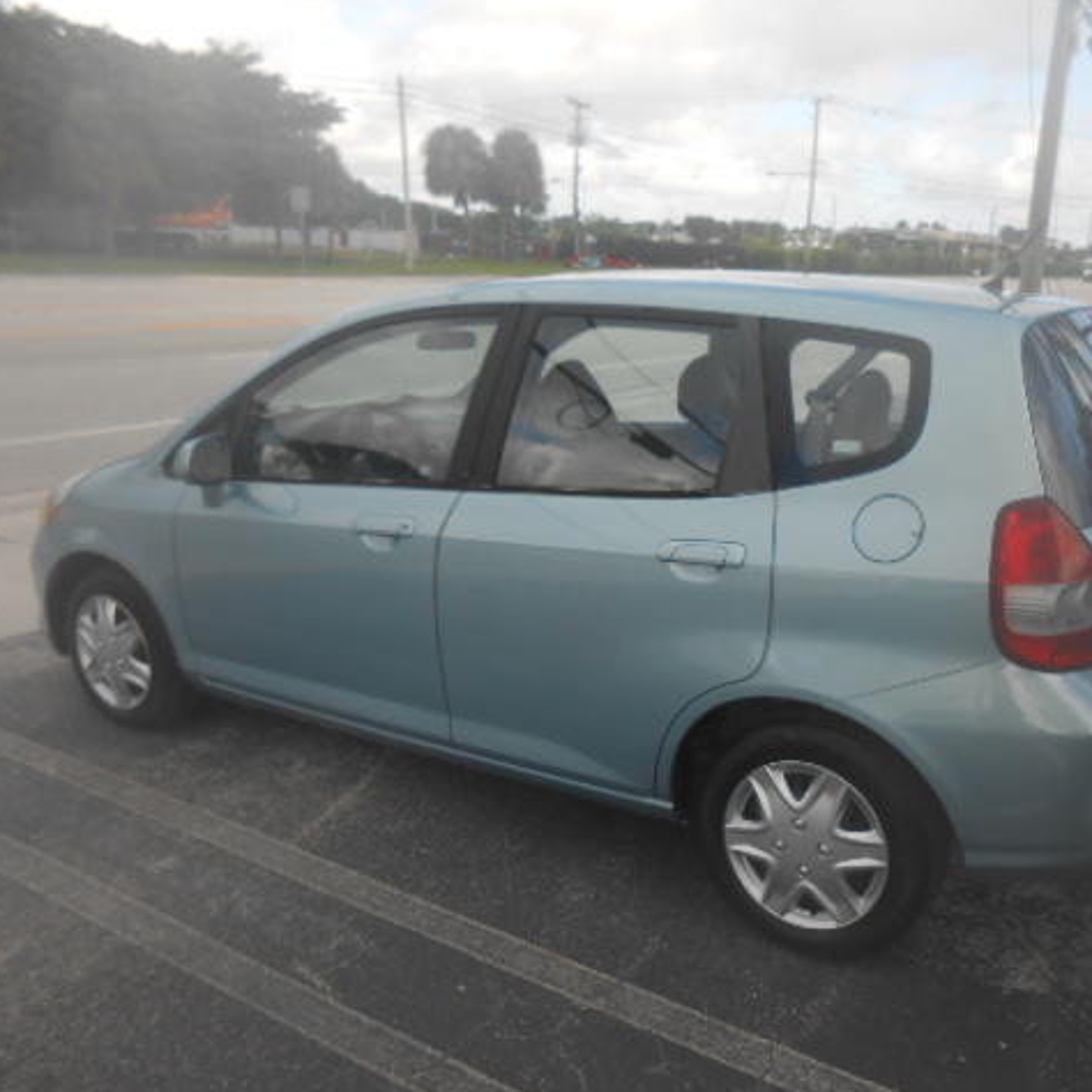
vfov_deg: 52.5
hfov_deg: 52.2
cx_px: 652
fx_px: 1106
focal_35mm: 31
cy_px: 544
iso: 80
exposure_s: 1/320
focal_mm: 4.6
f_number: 3.5
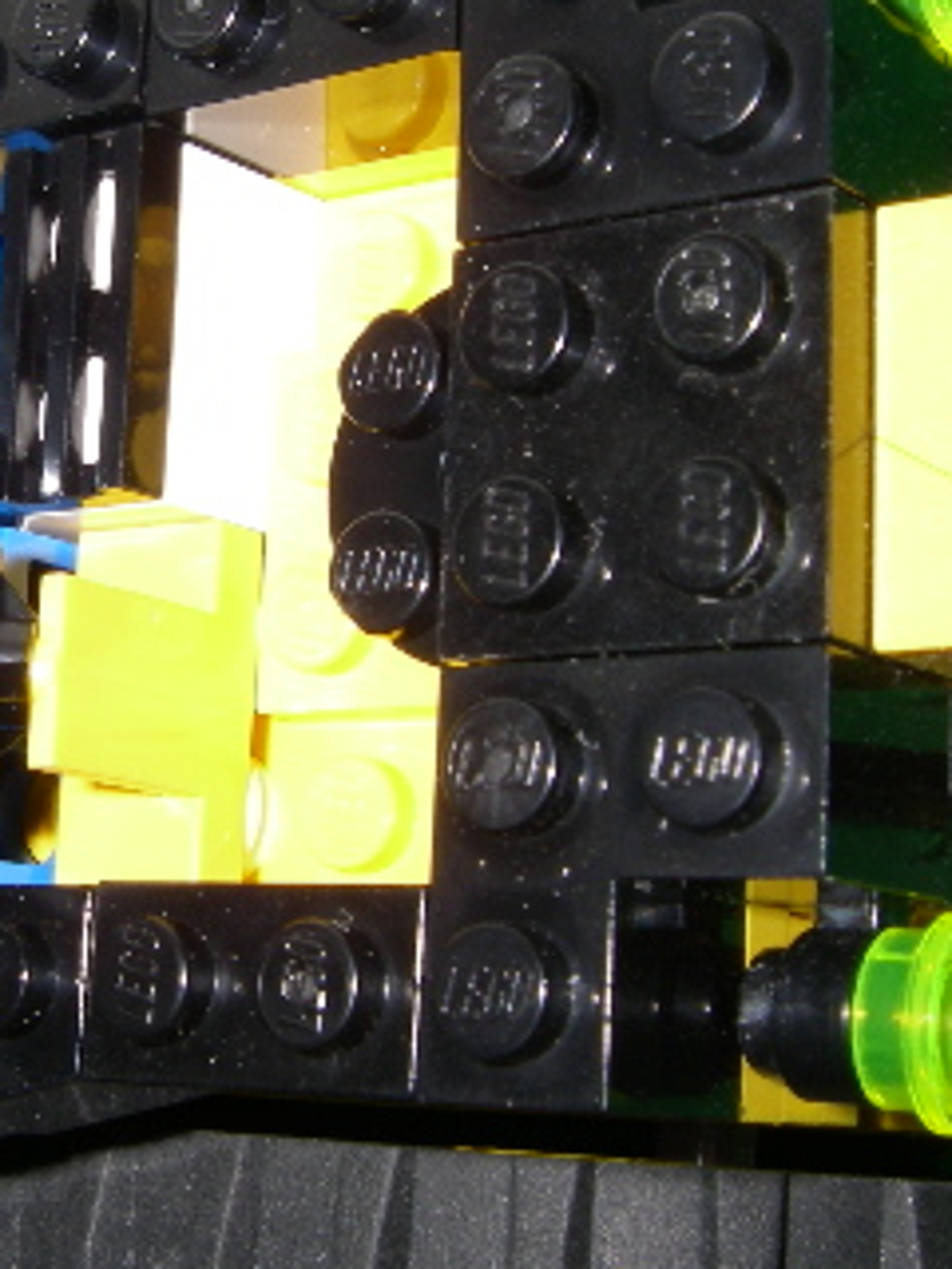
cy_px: 432
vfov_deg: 25.5
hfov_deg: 18.8
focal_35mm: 76
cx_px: -24
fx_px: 2787
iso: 80
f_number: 6.6
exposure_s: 1/40
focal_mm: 6.3
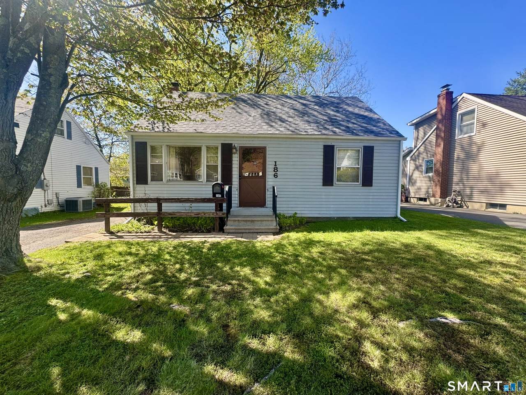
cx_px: 263
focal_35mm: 14
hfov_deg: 102.1
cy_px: 198
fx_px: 213
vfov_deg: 85.7
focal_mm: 2.22
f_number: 2.2
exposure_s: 1/340
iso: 40
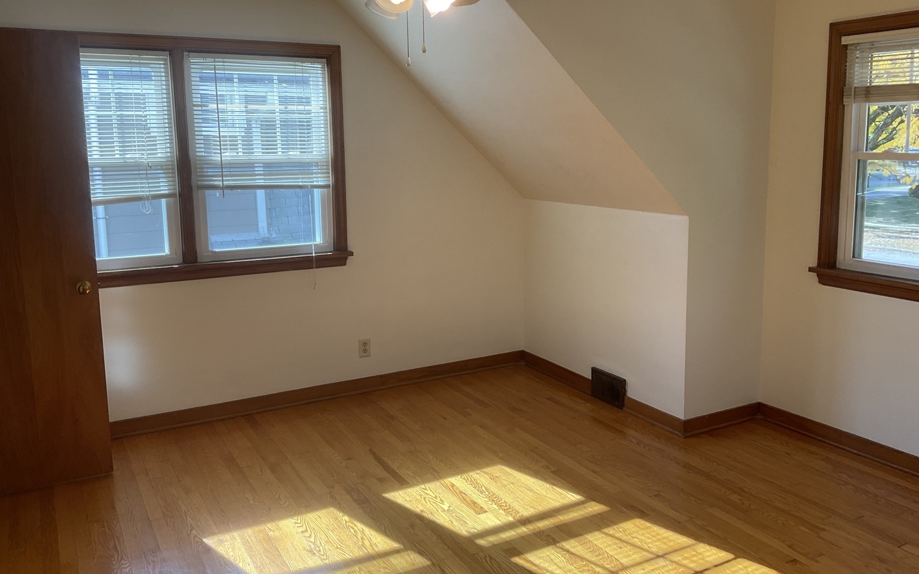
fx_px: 776
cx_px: 458
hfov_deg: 61.2
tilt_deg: -9.1
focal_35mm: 31
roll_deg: -0.2
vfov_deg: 40.5
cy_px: 252
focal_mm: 3
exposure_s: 1/120
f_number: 1.8
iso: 25
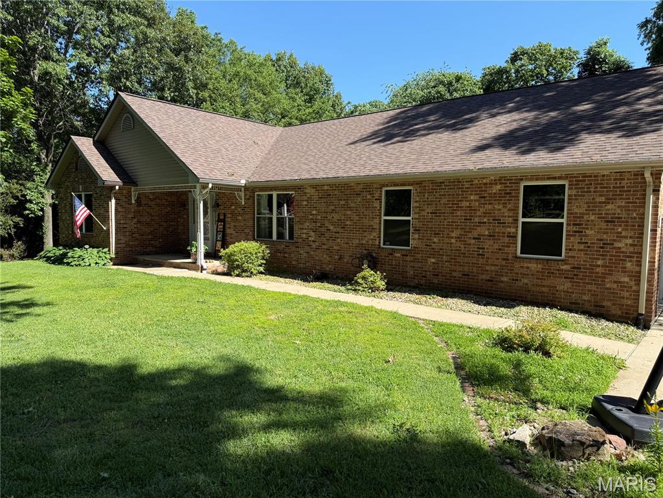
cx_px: 332
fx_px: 460
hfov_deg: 71.6
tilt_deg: -3.9
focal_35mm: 24
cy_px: 249
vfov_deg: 56.8
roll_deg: -0.8
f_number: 1.78
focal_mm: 6.76
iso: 80
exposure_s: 1/2110
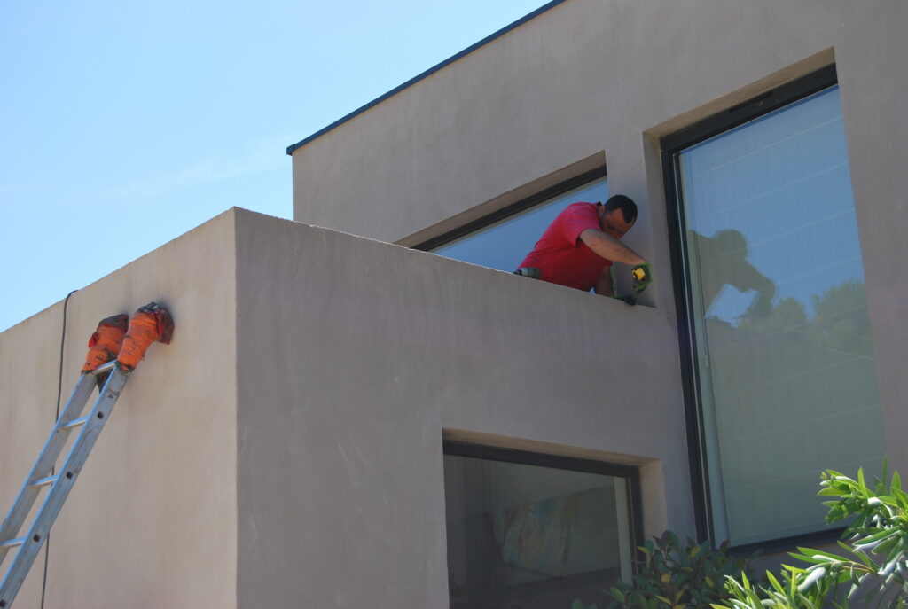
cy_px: 304
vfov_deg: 23.9
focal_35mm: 57
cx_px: 454
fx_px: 1440
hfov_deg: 35.0
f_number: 7.1
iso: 100
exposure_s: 1/200
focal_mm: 38
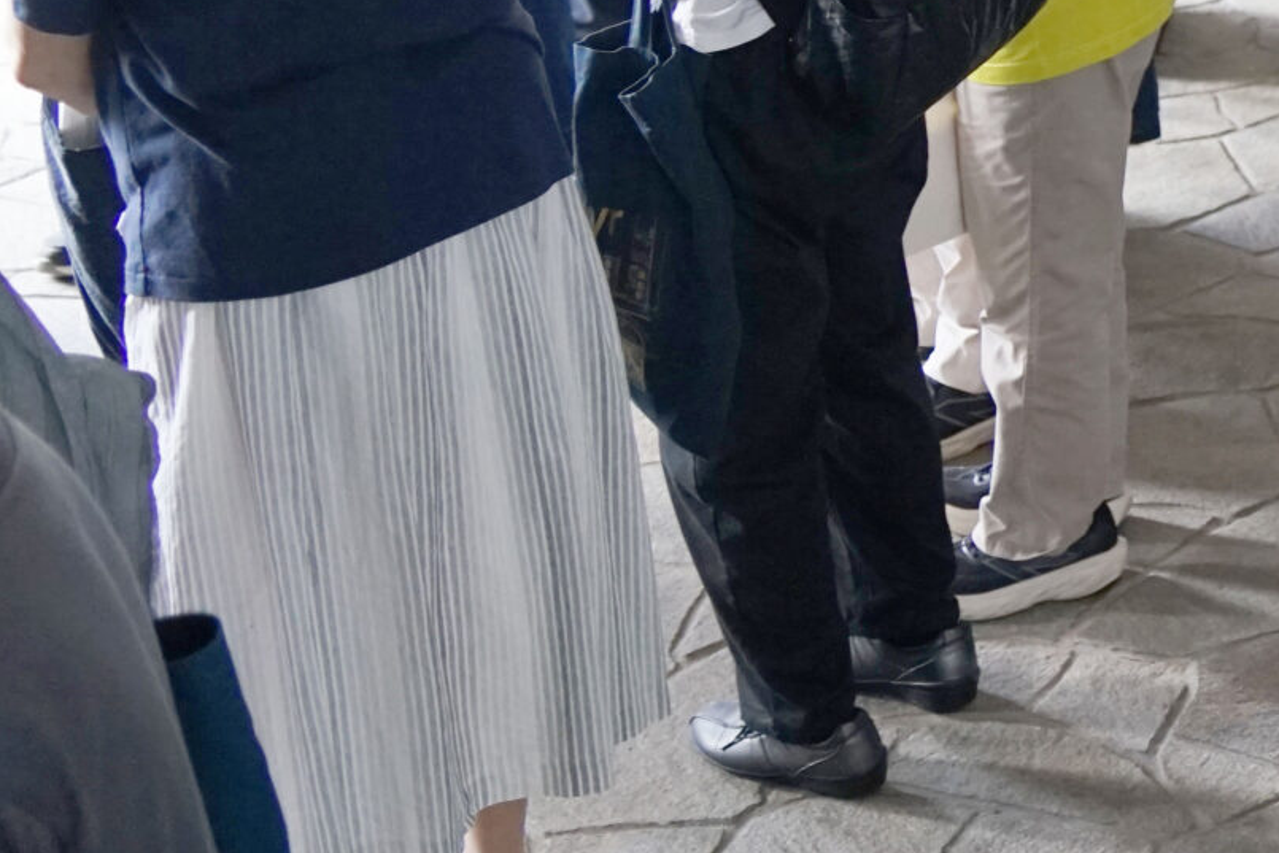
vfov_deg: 15.0
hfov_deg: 19.3
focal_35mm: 89
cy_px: -90
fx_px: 3162
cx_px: 2032
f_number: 3.2
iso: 1600
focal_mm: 28
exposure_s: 1/160
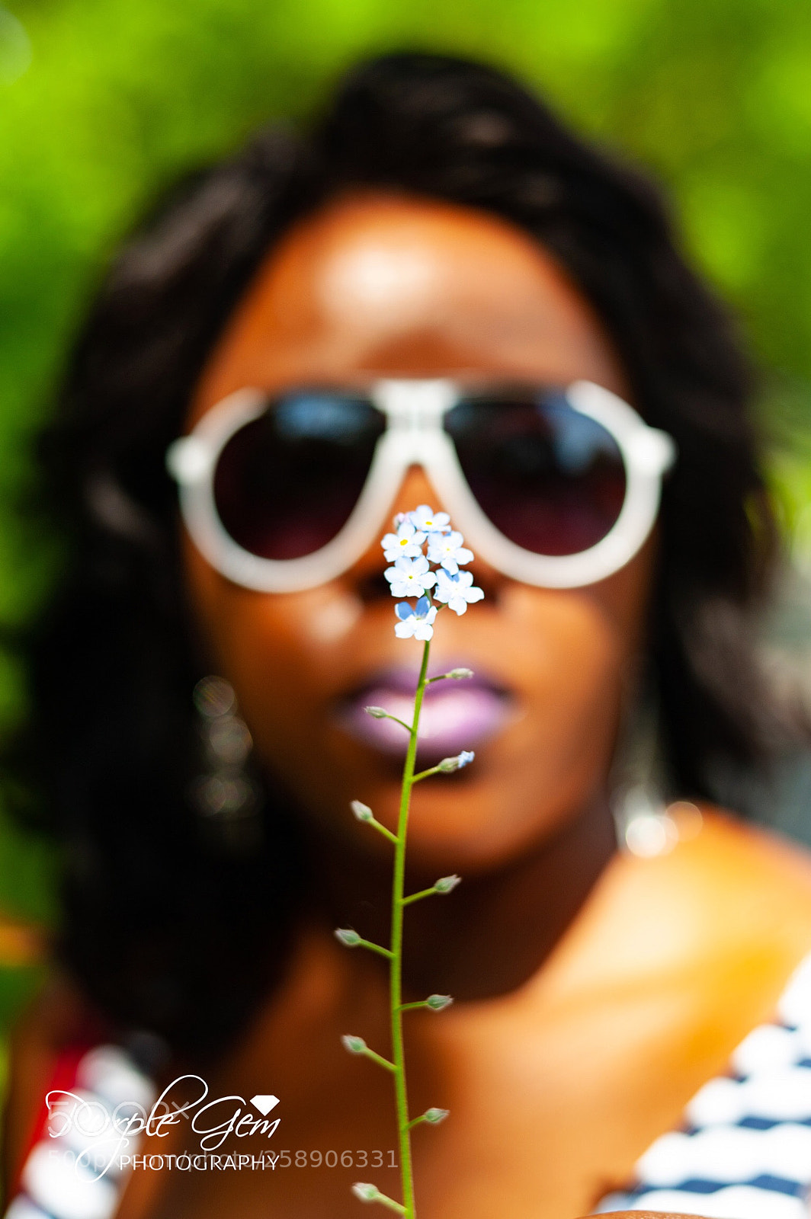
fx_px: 1692
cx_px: 406
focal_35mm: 50
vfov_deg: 39.6
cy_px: 610
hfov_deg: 26.9
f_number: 2.8
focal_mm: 50
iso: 200
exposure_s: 1/1000
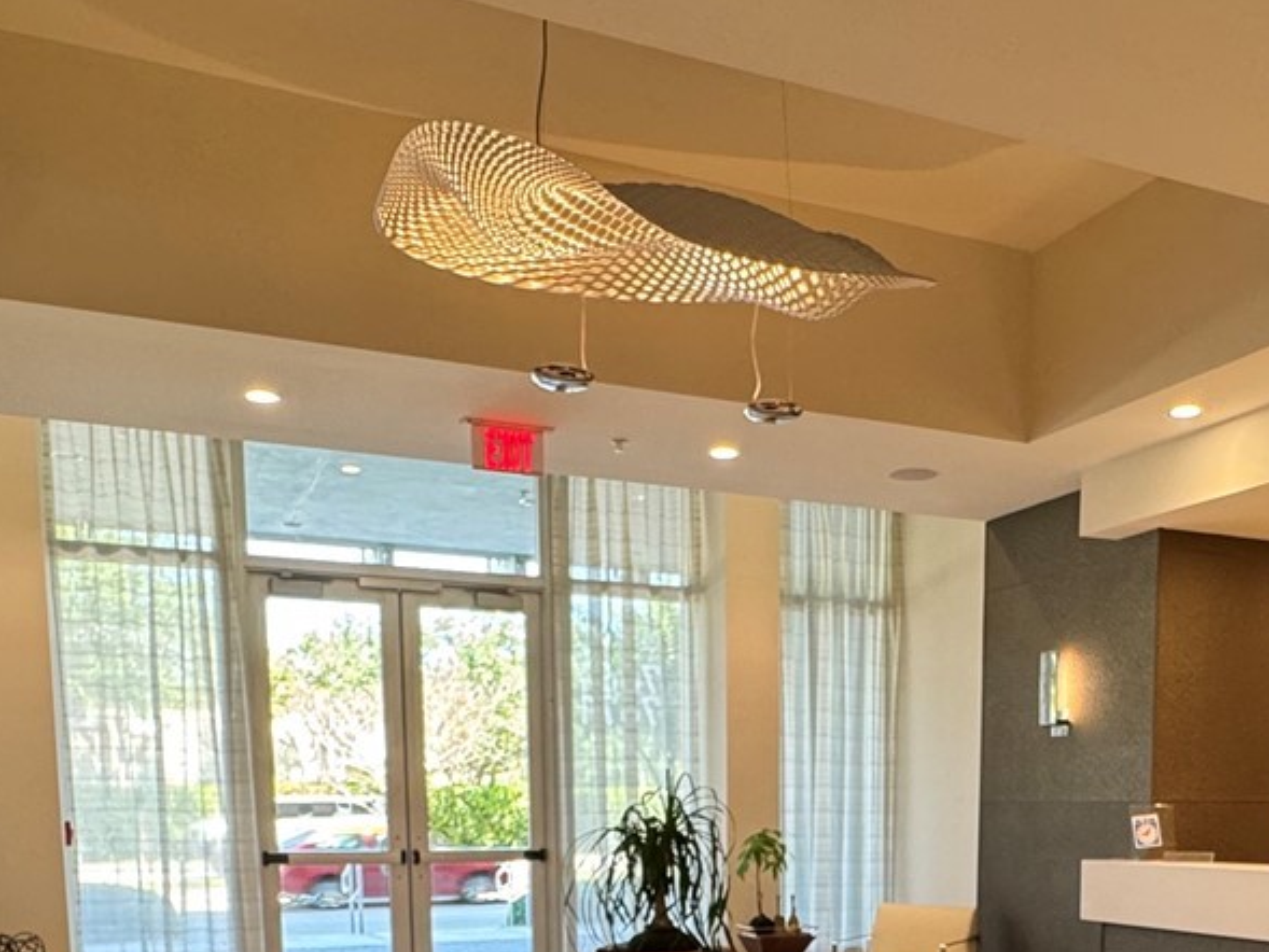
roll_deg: -0.4
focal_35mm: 38
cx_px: 812
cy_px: 995
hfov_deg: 48.4
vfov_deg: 33.8
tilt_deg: -8.1
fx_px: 1393
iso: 250
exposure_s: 1/60
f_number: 2.2
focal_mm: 2.22
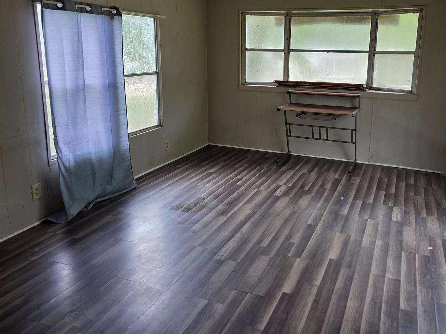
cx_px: 261
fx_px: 386
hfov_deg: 59.6
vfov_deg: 46.3
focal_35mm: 30
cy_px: 121
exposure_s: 1/180
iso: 250
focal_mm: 6.3
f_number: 1.7
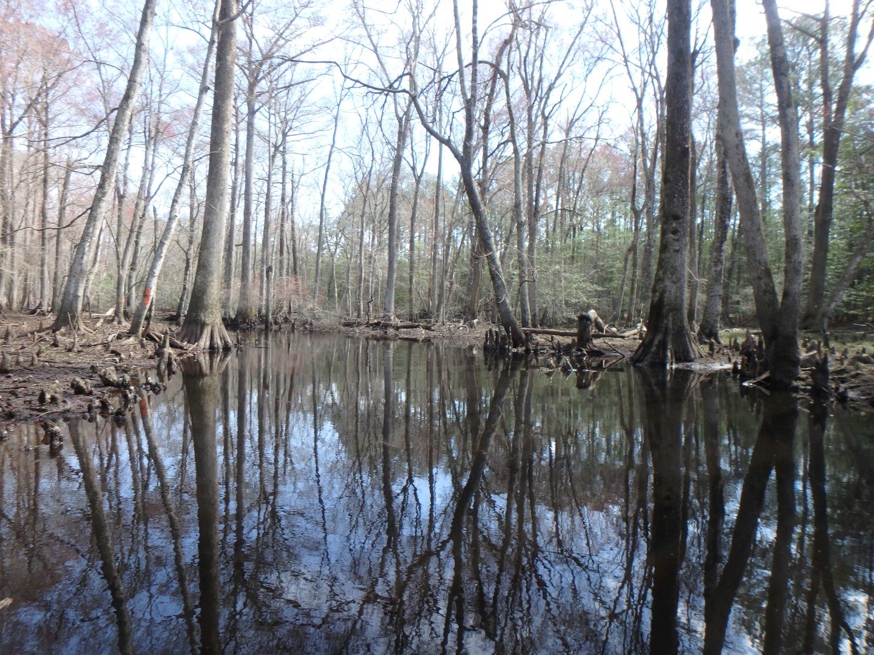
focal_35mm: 21
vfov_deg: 63.4
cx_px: 437
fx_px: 530
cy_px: 328
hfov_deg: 79.0
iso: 125
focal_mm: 3.7
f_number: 3.5
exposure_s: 1/160
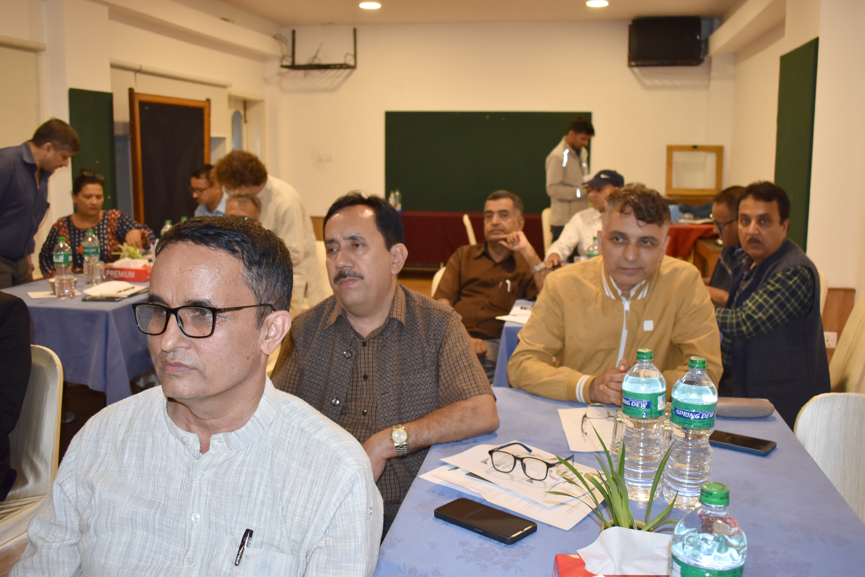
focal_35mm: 34
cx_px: 432
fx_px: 829
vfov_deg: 38.4
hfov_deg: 55.1
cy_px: 288
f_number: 4
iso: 800
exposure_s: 1/60
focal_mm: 23
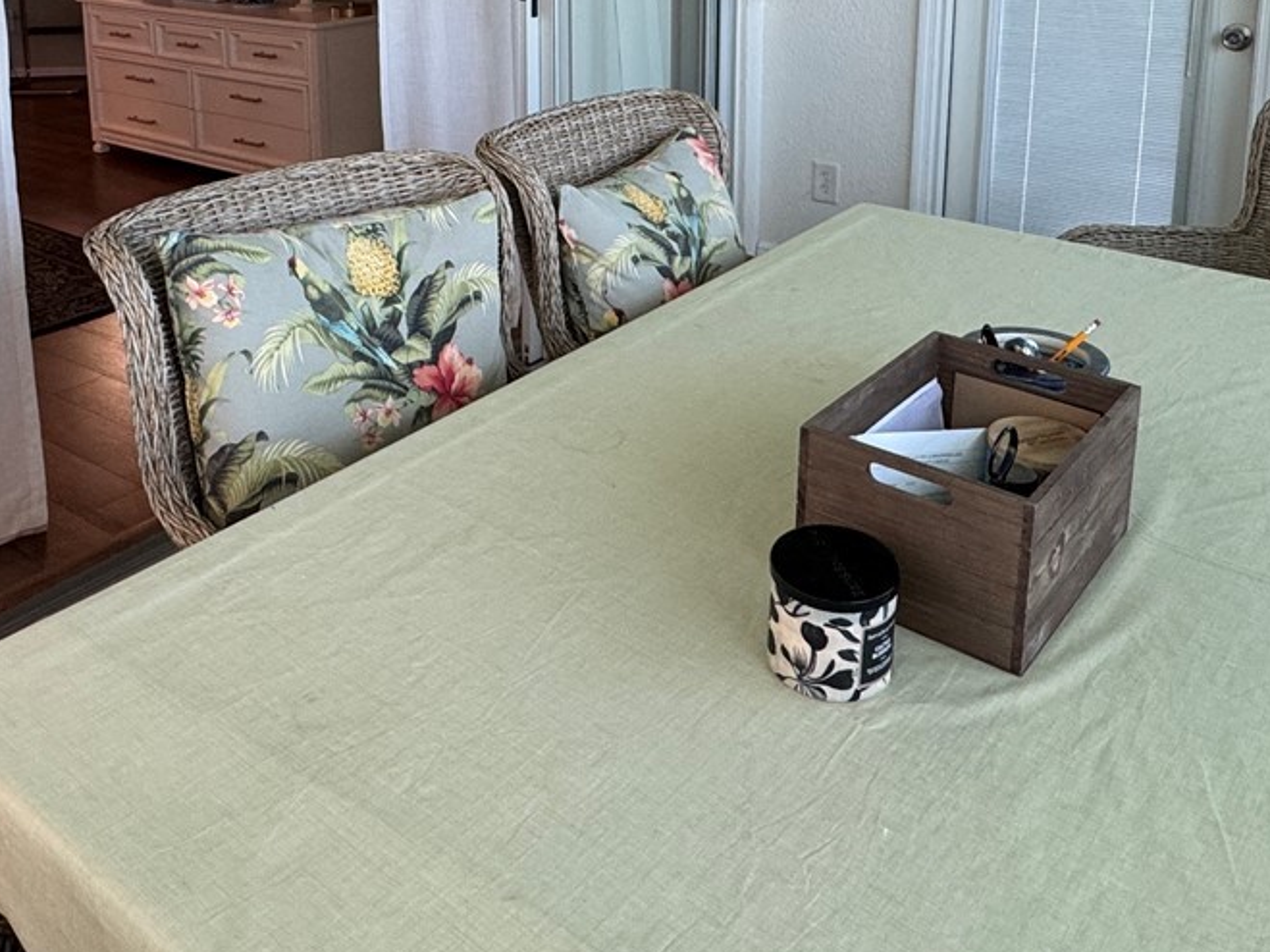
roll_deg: +0.0
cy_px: 69
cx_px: 555
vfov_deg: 38.5
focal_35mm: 34
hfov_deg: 53.8
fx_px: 1247
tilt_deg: -9.8
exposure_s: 1/120
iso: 200
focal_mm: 2.22
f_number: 2.2
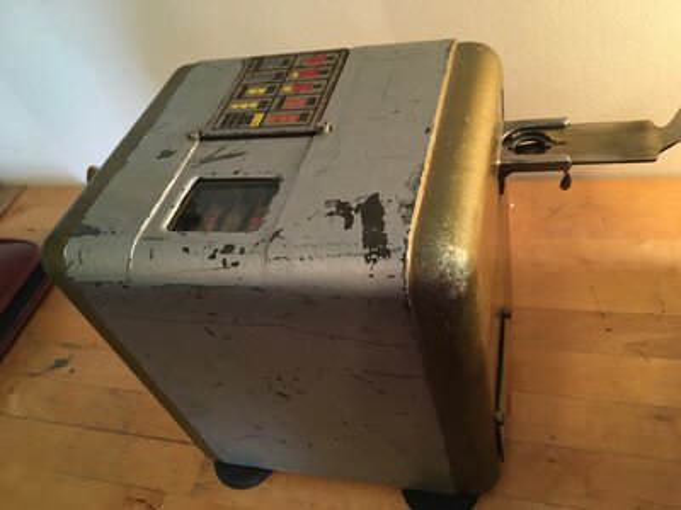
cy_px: 255
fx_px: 571
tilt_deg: -45.7
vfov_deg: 48.2
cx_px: 340
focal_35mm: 29
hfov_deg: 61.7
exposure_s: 1/30
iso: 160
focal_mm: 4.15
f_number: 2.2
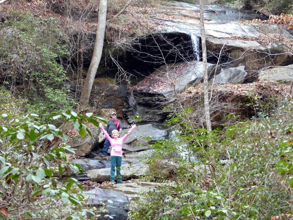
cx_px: 146
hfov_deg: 16.8
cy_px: 110
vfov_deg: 12.7
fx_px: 990
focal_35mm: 117
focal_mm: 19
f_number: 5.1
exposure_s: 1/125
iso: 640
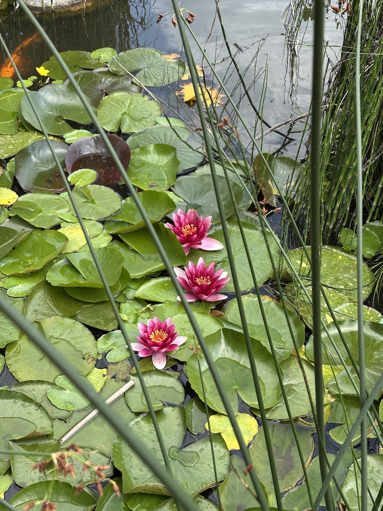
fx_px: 767
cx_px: 192
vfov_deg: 36.8
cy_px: 256
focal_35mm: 52
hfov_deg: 28.0
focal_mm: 5.96
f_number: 1.6
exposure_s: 1/604
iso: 32
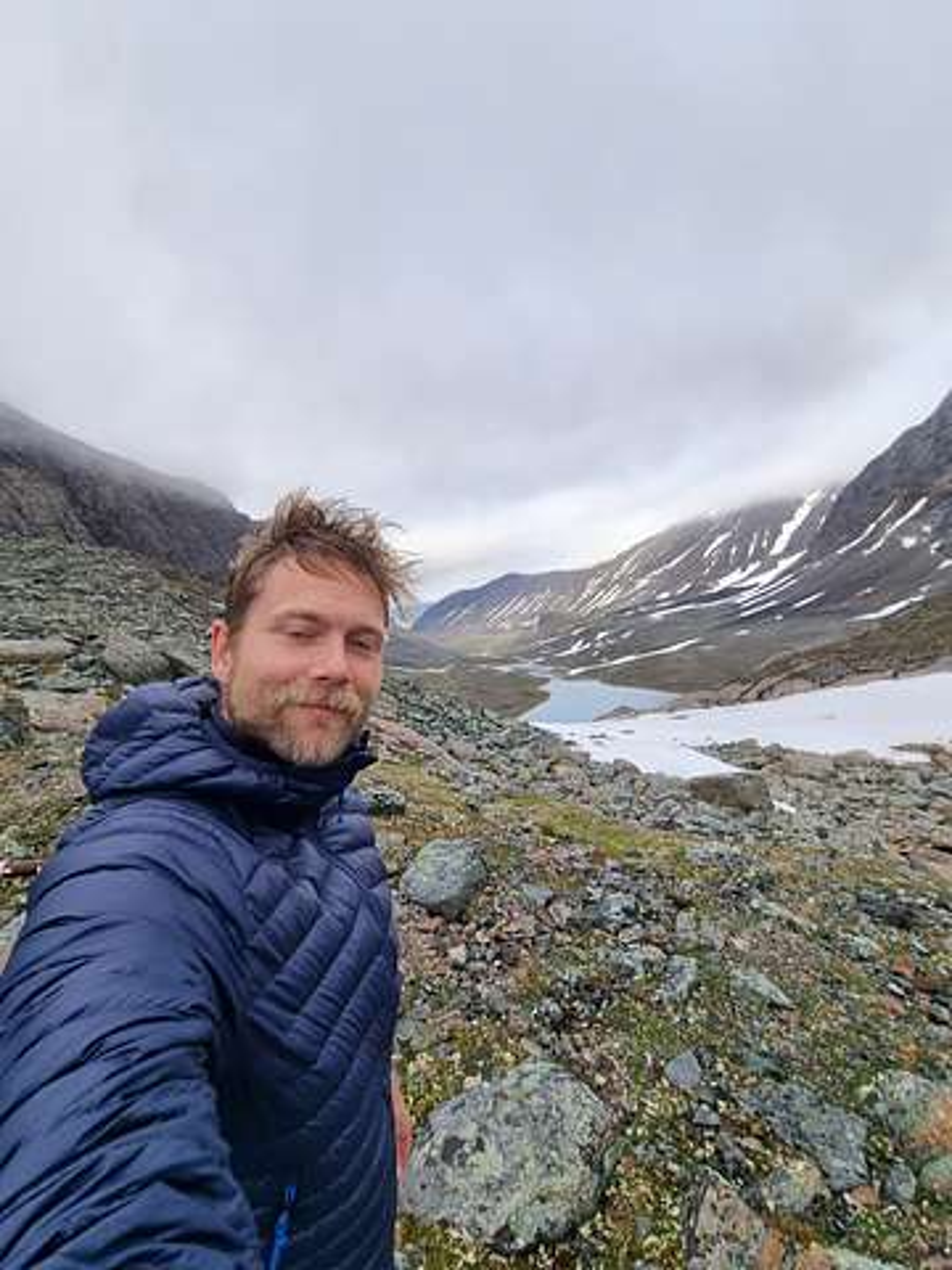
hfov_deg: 89.9
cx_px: 476
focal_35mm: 13
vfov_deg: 106.2
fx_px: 477
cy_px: 635
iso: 50
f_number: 2.2
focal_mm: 2.2
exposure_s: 1/132
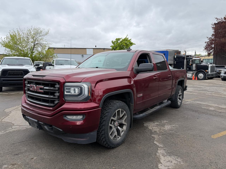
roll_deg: +0.8
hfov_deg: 71.6
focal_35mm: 24
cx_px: 113
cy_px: 84
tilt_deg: -5.7
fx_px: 157
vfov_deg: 56.8
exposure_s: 1/1361
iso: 80
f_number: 1.78
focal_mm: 6.76
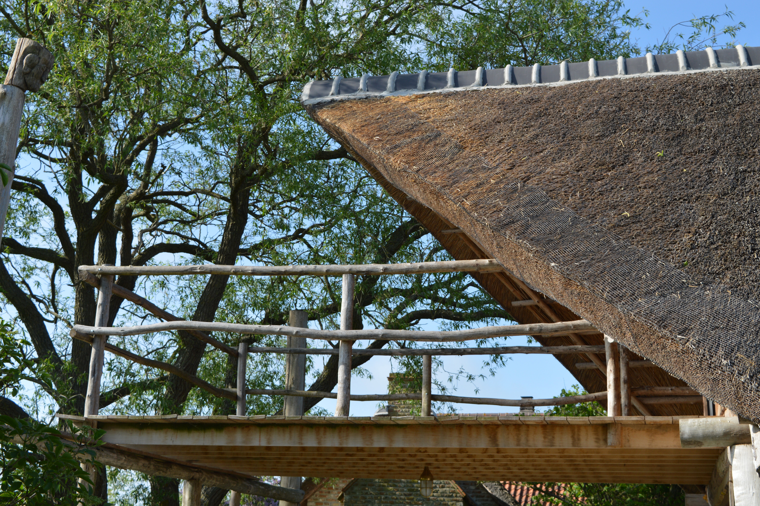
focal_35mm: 51
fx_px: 1076
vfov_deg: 26.4
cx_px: 380
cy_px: 253
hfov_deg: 38.9
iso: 100
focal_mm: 34
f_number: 7.1
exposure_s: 1/200
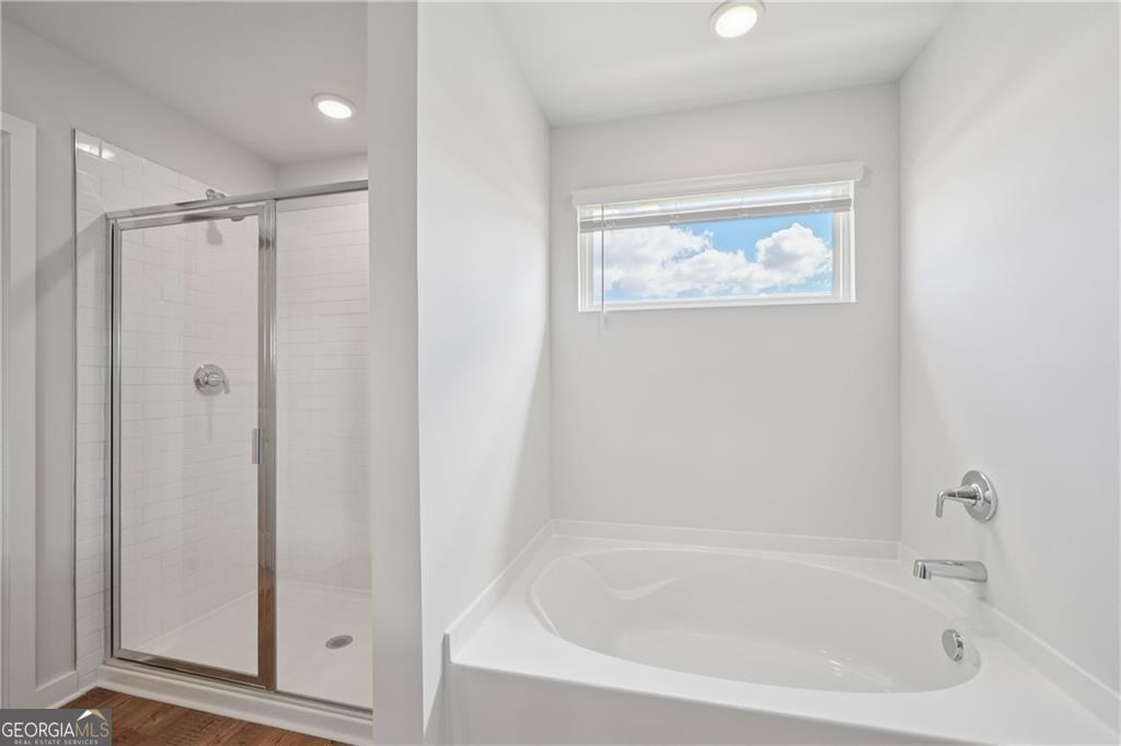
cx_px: 560
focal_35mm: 14
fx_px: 436
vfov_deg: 81.2
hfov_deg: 104.3
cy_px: 373
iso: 400
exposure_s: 1/30
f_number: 8
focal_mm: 14
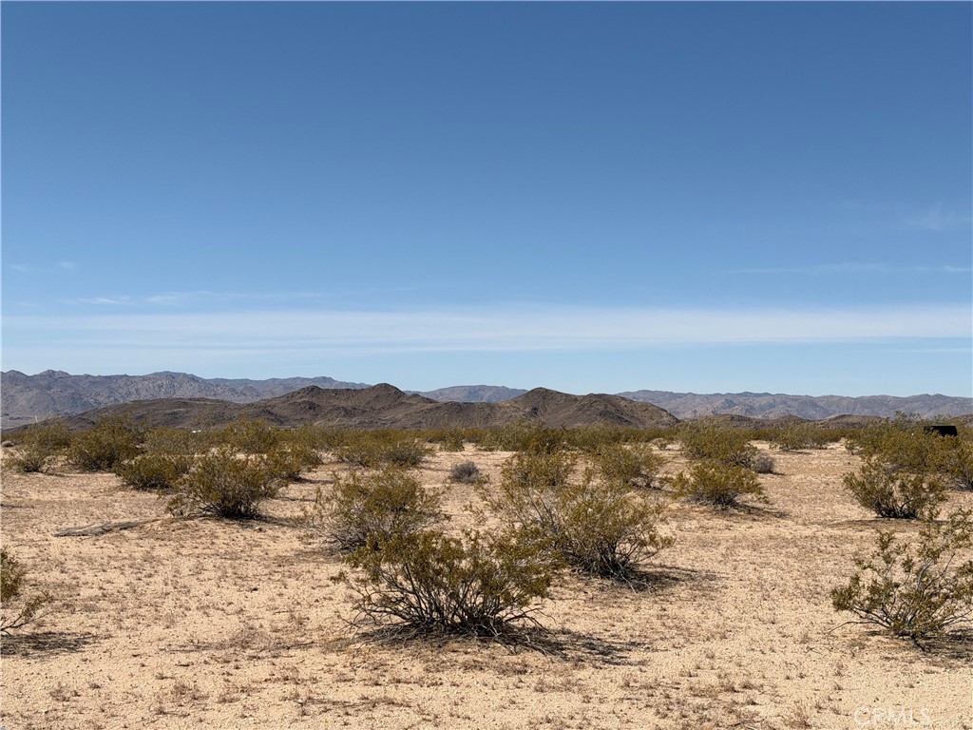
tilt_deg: +1.7
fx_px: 1349
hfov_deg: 39.7
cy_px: 365
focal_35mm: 48
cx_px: 486
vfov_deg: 30.3
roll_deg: -1.4
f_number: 1.78
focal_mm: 6.76
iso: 64
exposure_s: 1/8772
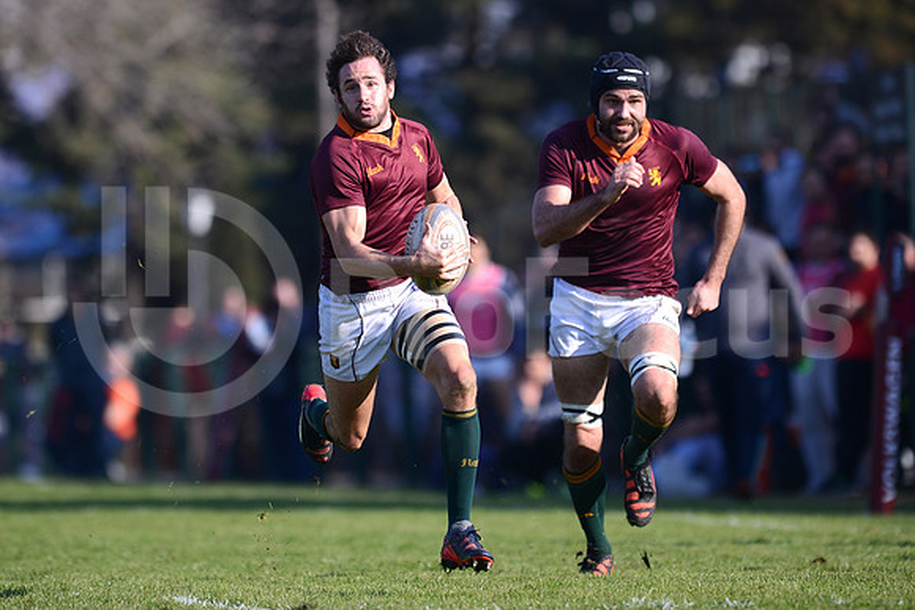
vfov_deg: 3.3
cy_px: 305
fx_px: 10677
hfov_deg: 4.9
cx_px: 458
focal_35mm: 420
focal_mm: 420
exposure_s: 1/2500
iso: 400
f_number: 4
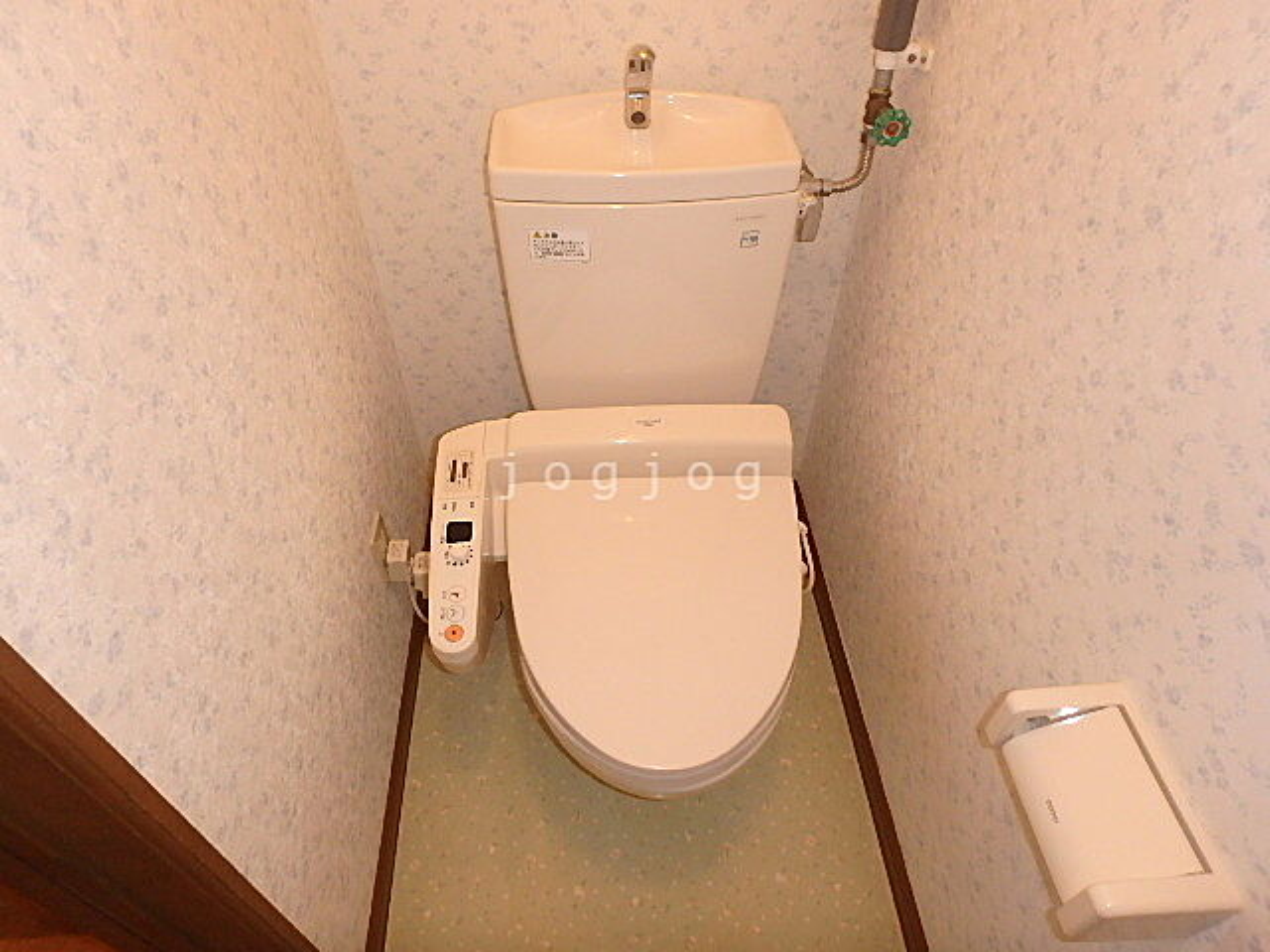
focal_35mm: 21
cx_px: 635
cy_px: 476
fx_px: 770
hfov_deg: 79.0
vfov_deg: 63.4
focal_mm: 3.7
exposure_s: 1/30
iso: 400
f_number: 3.5
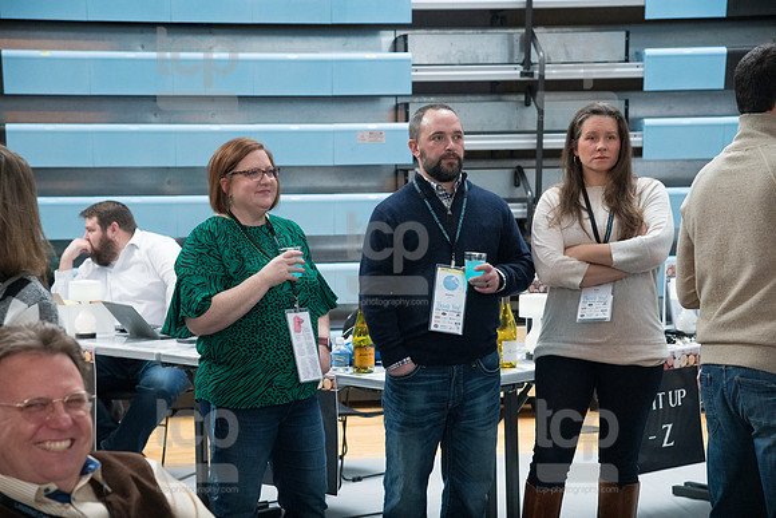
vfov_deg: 15.9
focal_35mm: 86
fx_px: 1854
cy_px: 259
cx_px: 388
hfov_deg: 23.6
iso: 4000
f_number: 5.6
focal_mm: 86
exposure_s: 1/250
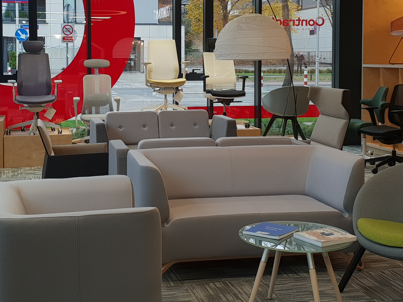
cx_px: 165
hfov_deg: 42.8
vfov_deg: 32.6
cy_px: 98
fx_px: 512
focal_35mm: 44
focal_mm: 4.3
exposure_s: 1/50
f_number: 2.4
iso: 64
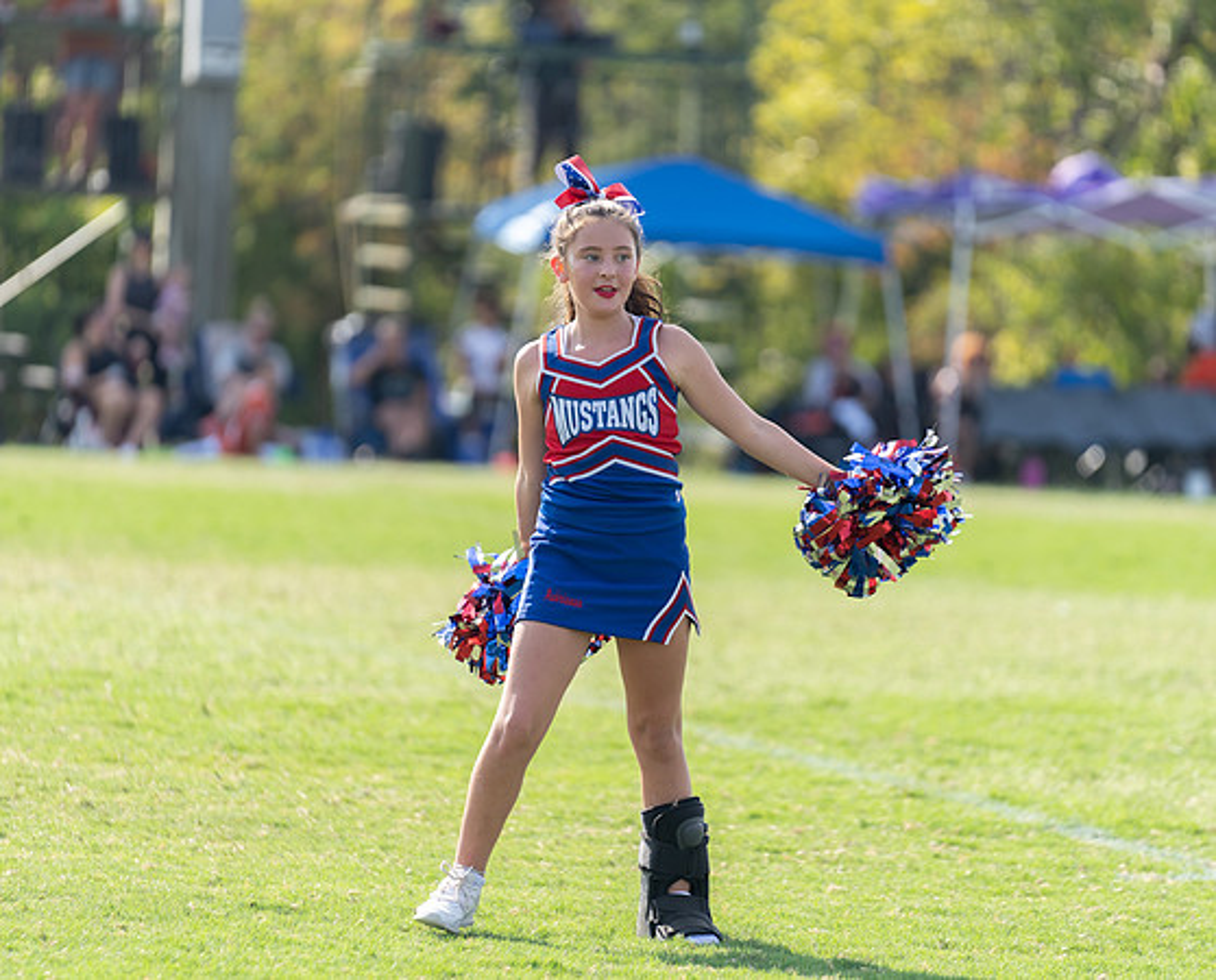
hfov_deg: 7.8
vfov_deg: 6.3
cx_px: 616
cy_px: 466
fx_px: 8893
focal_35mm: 246
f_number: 2.8
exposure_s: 1/1250
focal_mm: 200
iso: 100
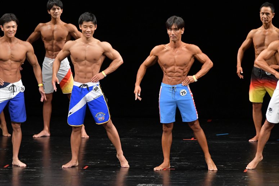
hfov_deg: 7.6
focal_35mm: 270
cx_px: 140
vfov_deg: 5.1
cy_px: 93
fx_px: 2092
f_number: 5.6
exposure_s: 1/400
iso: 3200
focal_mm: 180
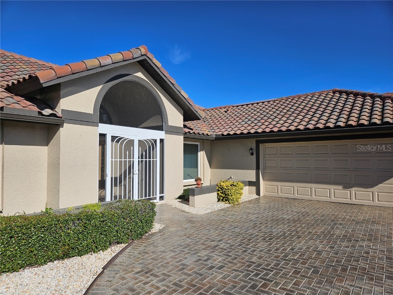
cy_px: 148
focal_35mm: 23
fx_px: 261
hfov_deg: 73.9
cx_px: 196
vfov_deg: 58.9
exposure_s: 1/3531
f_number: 1.8
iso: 25
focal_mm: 5.4
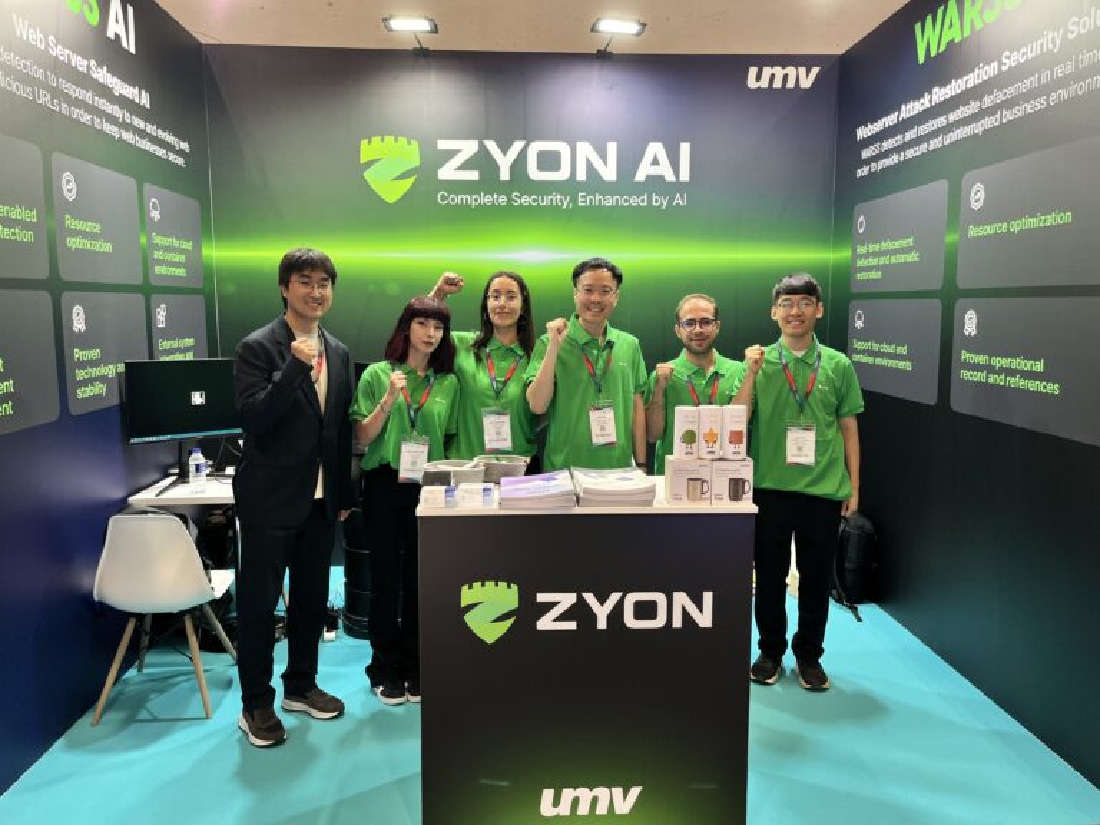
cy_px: 412
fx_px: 826
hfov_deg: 67.3
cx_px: 550
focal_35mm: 26
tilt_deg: -6.5
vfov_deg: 53.1
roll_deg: -0.1
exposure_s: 1/100
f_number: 1.6
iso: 125
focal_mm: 5.1
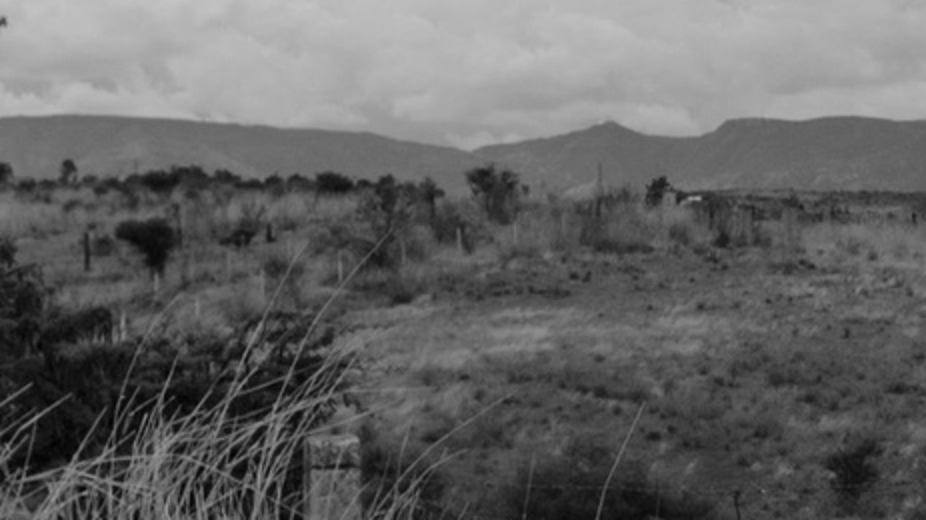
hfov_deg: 13.7
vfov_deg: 8.7
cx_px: 1716
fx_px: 3412
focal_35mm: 139
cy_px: 141
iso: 160
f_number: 5.6
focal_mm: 16
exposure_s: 1/400
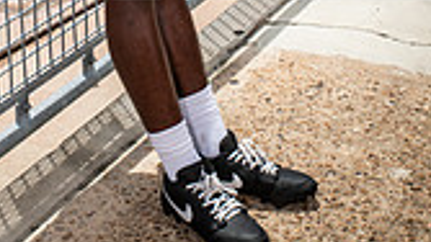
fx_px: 1223
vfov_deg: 10.3
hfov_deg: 19.8
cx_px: 88
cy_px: -260
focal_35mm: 107
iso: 100
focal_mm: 38
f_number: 7.1
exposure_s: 1/500
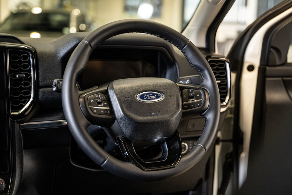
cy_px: 98
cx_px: 146
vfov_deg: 27.0
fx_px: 406
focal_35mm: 50
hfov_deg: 39.6
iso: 1600
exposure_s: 1/160
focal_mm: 50
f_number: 2.8
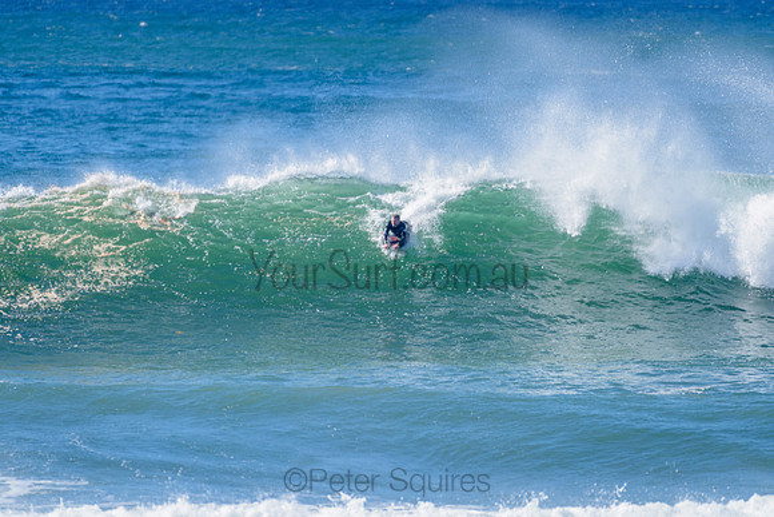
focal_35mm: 616
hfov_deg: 3.3
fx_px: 13236
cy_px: 239
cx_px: 400
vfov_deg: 2.2
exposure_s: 1/2000
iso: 250
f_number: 5.6
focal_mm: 500
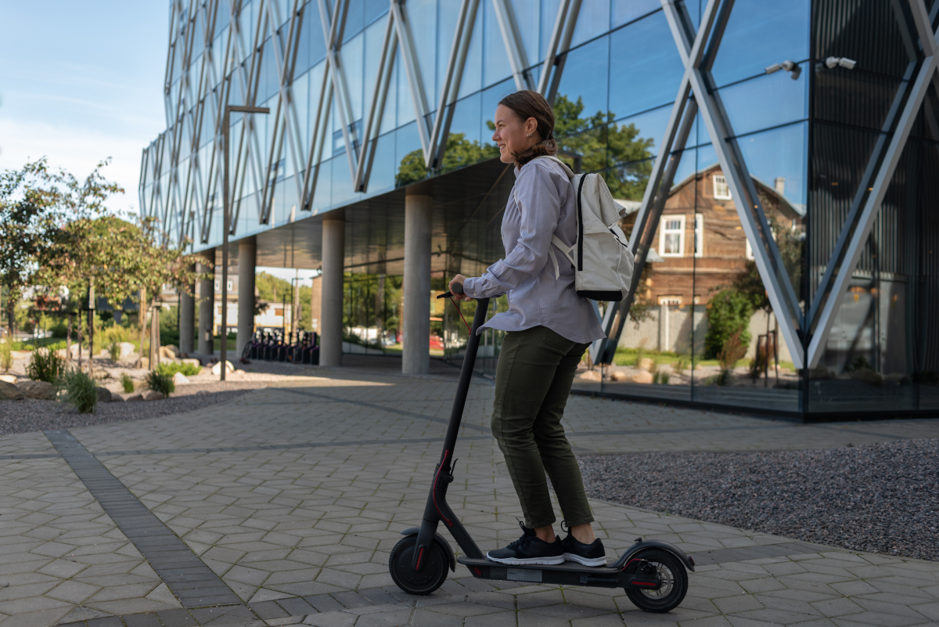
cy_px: 314
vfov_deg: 37.9
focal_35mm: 35
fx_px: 913
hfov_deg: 54.4
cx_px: 470
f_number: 4
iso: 100
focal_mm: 35
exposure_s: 1/400
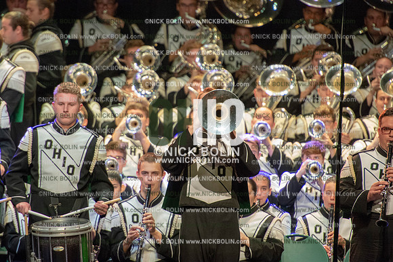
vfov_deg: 3.4
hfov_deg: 5.2
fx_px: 4364
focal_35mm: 400
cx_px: 196
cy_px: 131
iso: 8000
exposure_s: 1/250
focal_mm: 400
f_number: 5.6
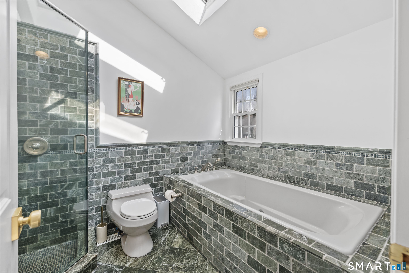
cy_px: 136
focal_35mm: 15
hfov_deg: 100.4
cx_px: 204
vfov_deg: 77.3
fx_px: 170
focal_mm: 15
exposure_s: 1/160
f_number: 14
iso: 1600
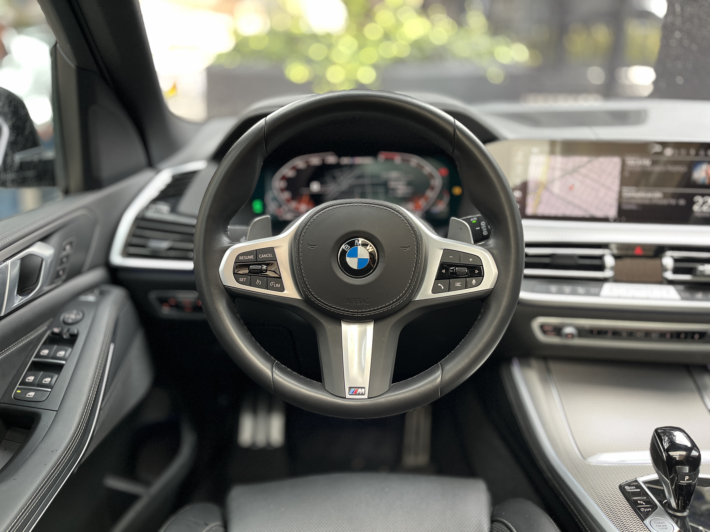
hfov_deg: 67.3
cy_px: 266
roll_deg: -0.4
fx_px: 533
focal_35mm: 26
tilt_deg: -22.4
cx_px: 355
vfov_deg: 53.1
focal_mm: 5.1
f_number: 1.6
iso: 250
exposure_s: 1/51
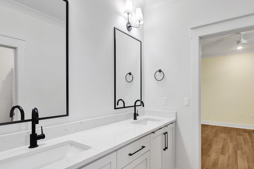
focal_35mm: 20
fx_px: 139
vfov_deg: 62.6
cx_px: 145
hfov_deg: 84.4
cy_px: 92
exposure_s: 1/3
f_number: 13
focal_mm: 14.5
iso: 400
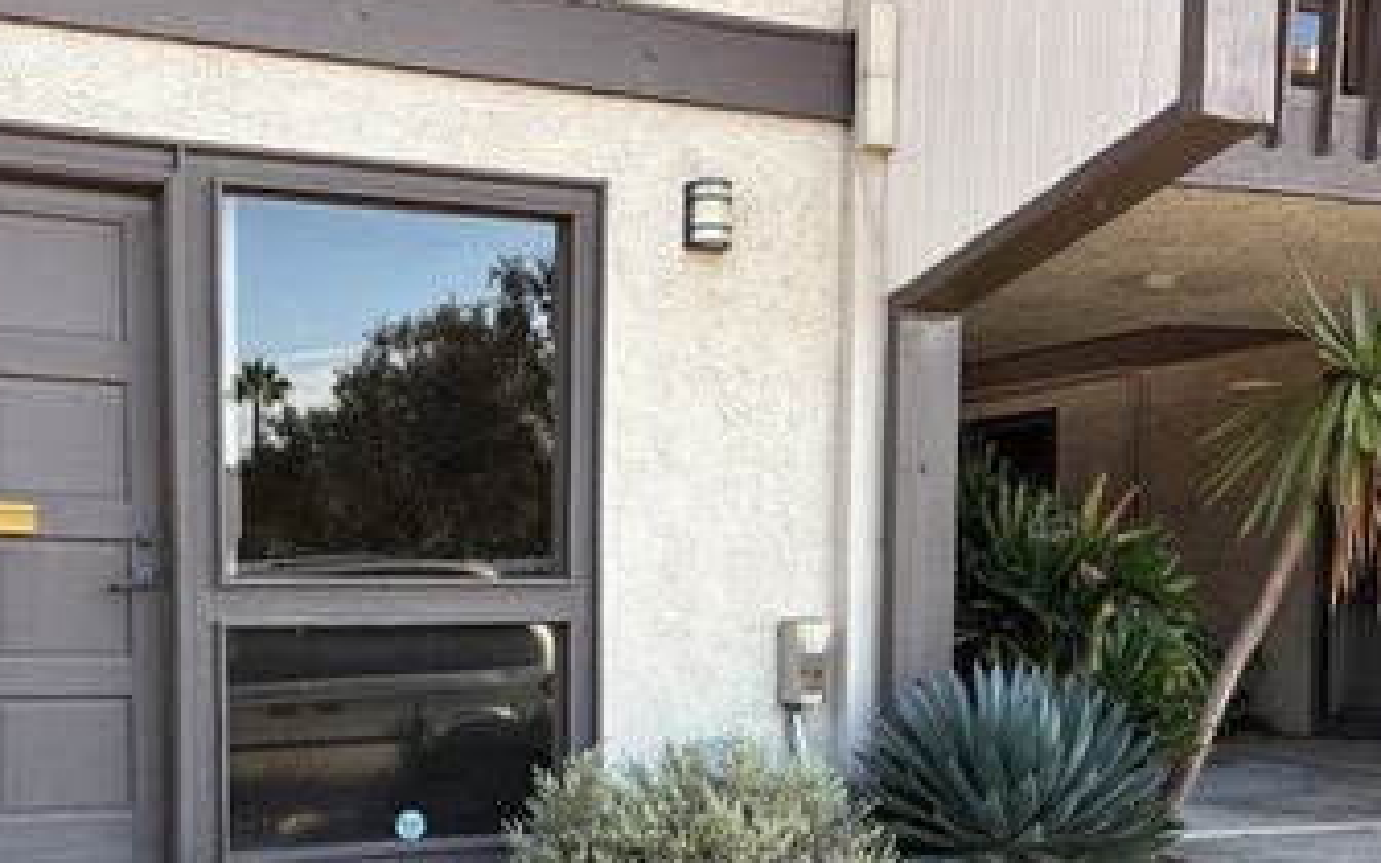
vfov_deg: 30.7
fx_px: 1543
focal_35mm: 41
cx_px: 501
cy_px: 651
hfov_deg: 47.7
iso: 40
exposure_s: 1/223
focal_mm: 5.96
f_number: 1.6
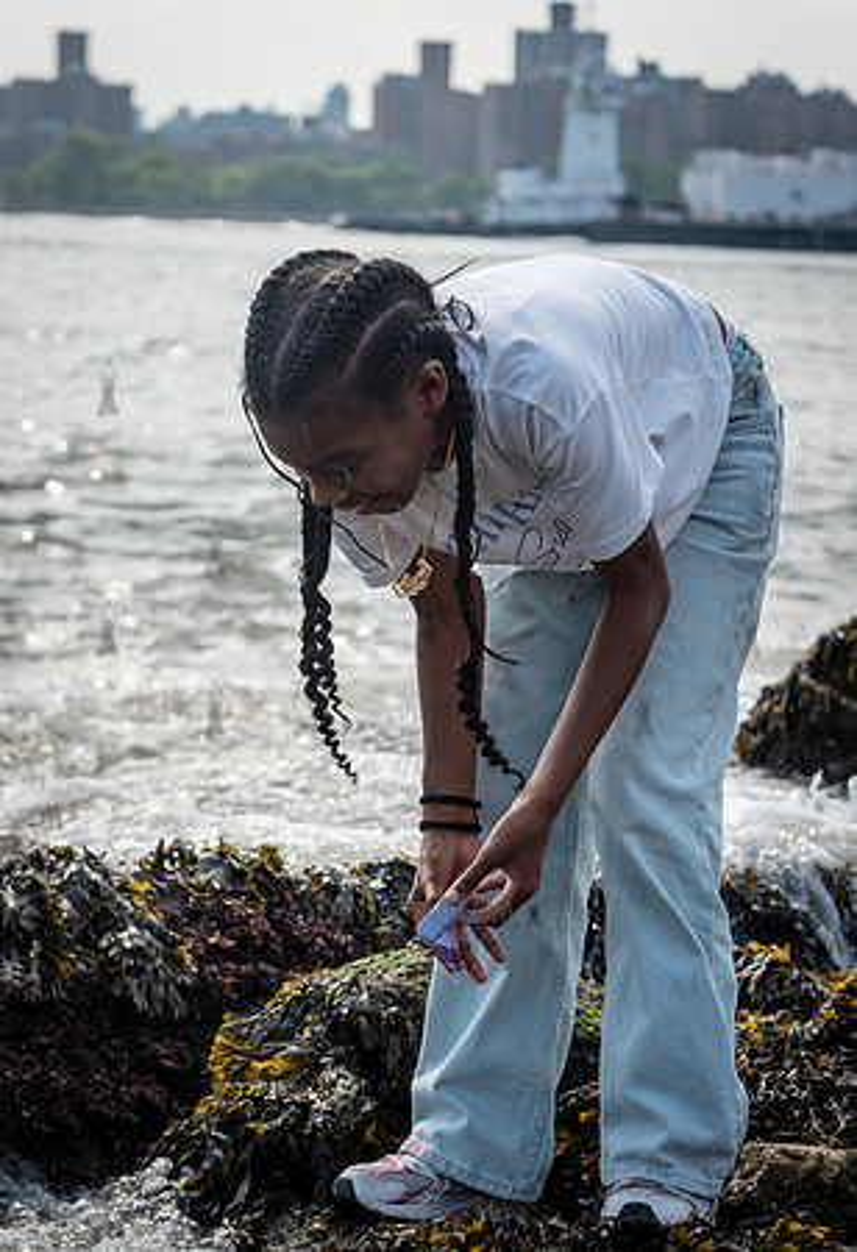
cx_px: 353
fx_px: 3142
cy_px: 602
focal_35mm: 90
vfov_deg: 22.5
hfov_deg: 15.5
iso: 320
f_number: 4
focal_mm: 58
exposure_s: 1/2500
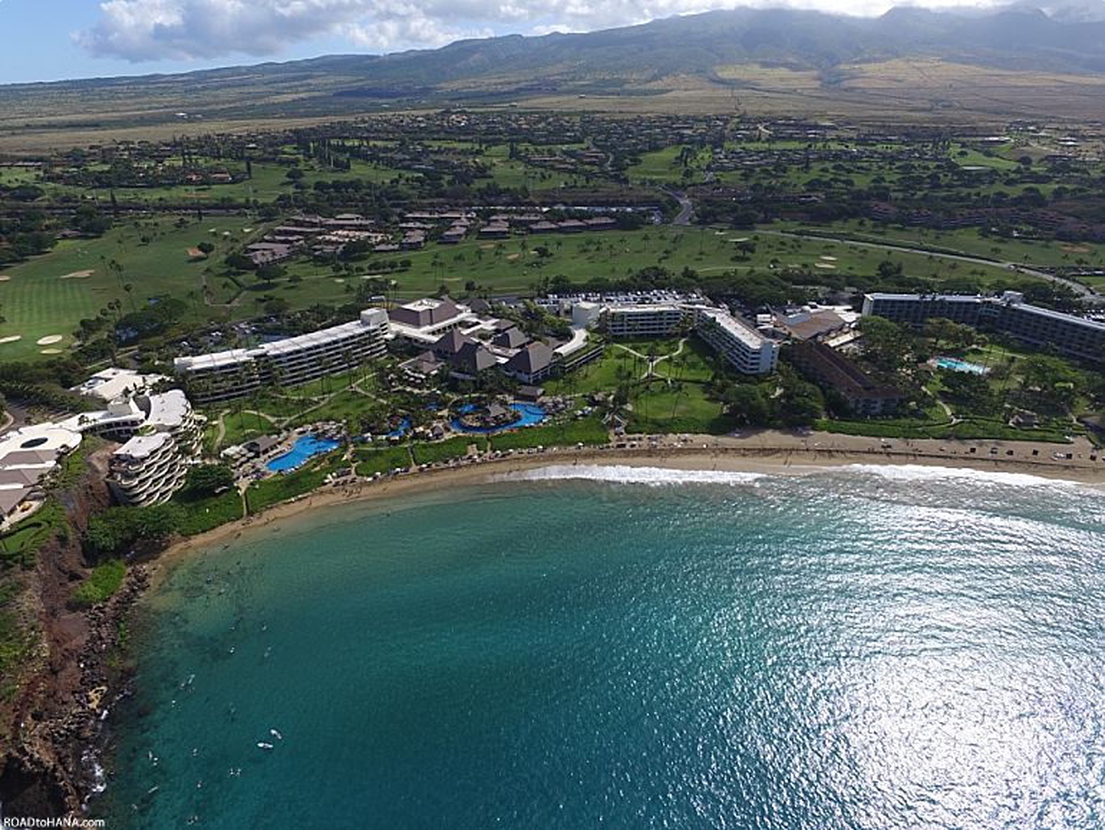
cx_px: 552
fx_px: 639
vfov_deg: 66.0
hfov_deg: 81.7
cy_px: 415
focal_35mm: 20
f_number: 2.8
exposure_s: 1/1232
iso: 100
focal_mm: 3.61
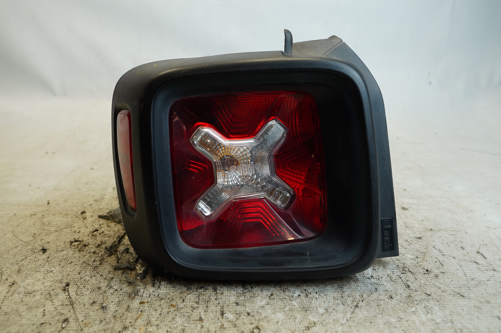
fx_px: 417
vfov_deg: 43.5
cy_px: 166
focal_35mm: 30
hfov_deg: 62.0
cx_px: 250
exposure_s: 1/160
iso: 320
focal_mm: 20
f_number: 4
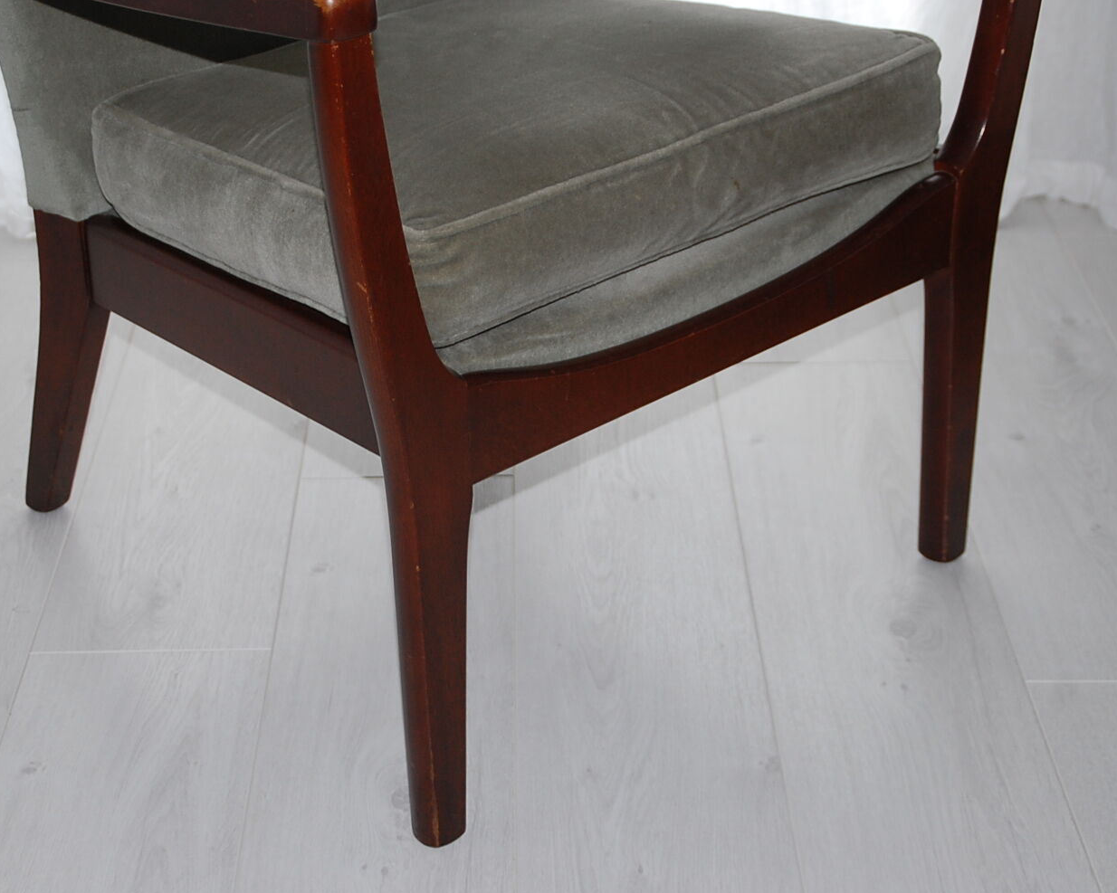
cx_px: 439
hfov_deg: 26.4
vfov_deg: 21.3
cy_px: 444
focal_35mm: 72
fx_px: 2380
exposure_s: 1/60
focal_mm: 42
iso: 400
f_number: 4.5
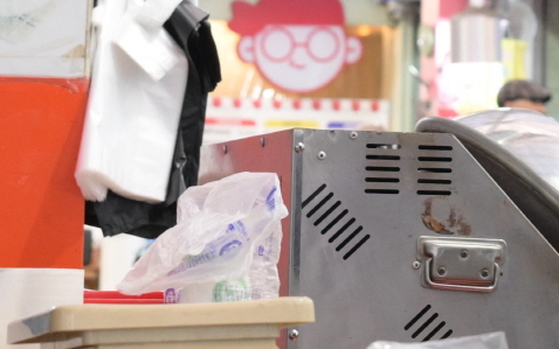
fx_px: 2974
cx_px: 753
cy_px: -65
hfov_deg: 10.5
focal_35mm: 195
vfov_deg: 6.7
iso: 1600
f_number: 4
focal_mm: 30.5
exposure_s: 1/160
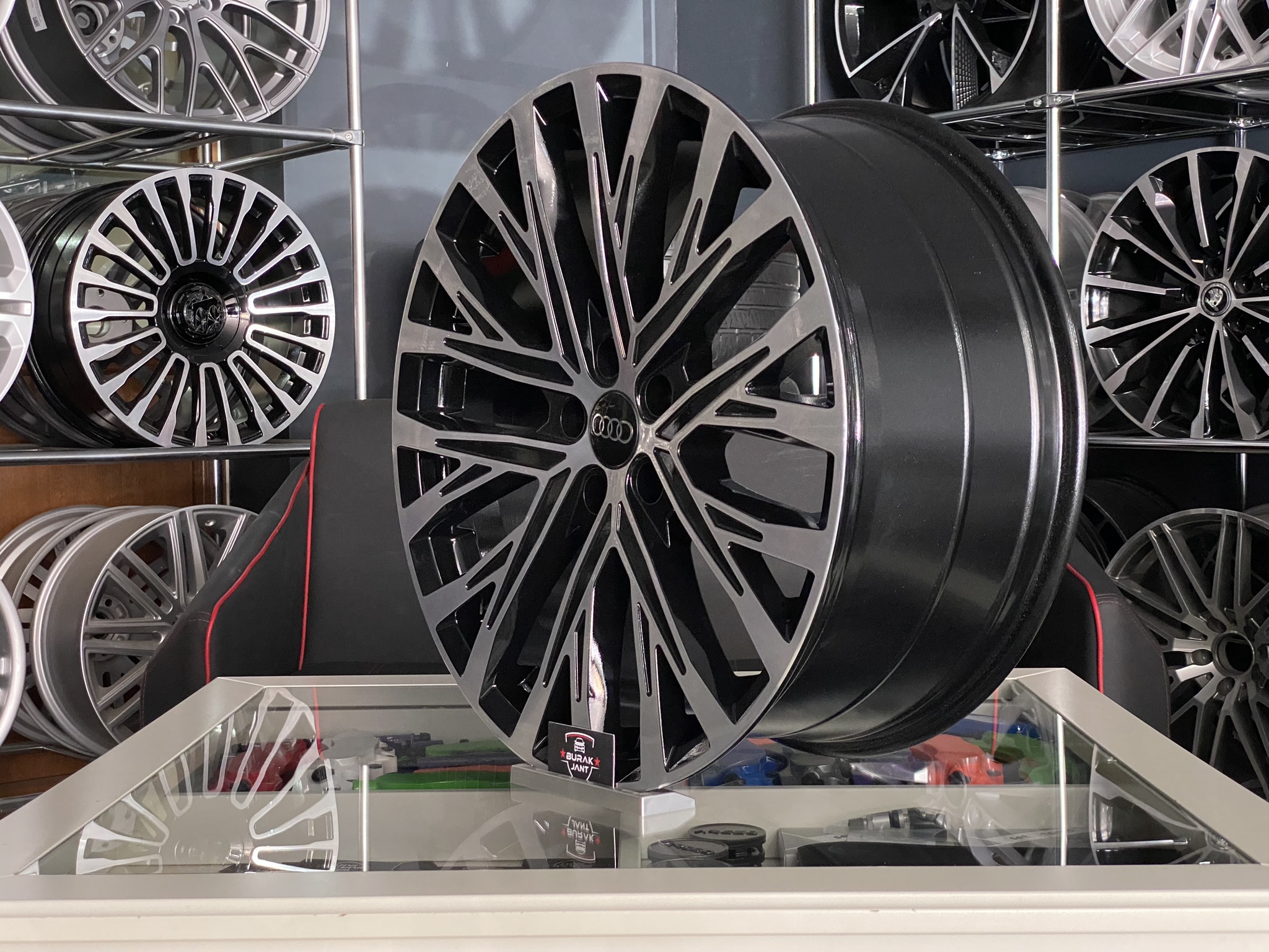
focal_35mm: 52
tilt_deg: -2.0
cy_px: 476
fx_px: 1906
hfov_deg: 36.8
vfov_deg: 28.0
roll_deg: +0.5
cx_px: 634
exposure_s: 1/33
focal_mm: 6
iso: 500
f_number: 2
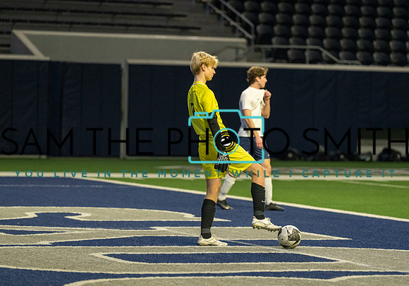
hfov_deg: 10.4
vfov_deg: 7.2
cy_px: 141
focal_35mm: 196
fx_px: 2256
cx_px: 218
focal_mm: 170
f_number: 3.2
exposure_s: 1/1250
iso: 5000
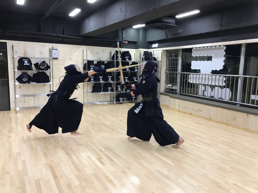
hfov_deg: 63.4
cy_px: 96
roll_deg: -1.7
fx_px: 209
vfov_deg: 49.7
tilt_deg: -9.3
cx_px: 129
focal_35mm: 28
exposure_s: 1/30
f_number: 1.8
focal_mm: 3.99
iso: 32
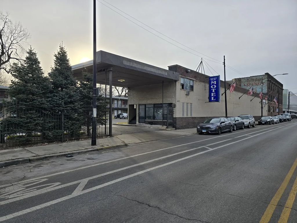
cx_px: 148
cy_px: 112
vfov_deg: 58.9
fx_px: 197
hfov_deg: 73.9
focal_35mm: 23
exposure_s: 1/861
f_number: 1.7
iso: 12
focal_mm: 6.3
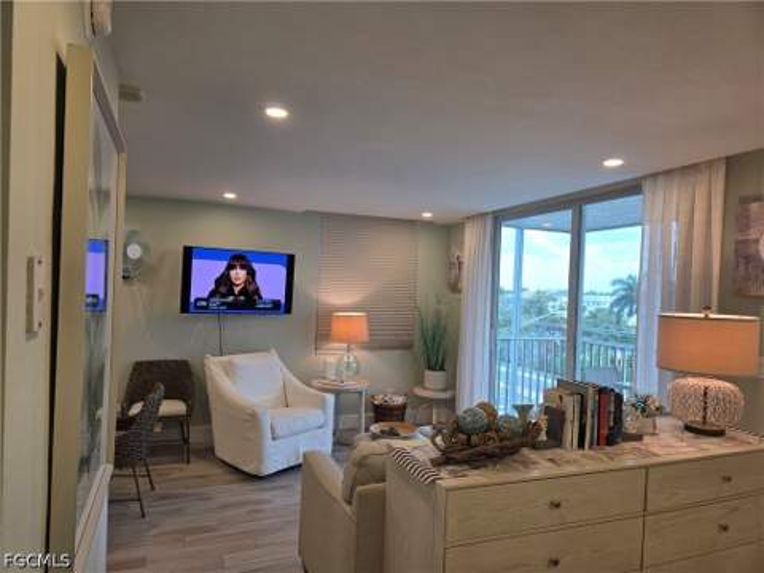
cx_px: 382
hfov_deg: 73.9
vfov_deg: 58.9
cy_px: 286
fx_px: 508
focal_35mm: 23
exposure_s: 1/120
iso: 40
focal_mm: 5.4
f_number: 1.8
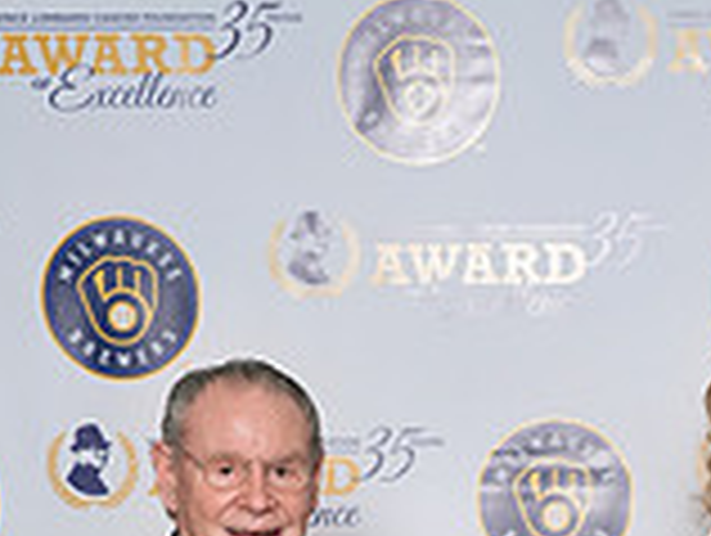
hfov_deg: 15.9
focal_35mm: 123
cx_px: 513
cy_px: 1000
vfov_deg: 11.2
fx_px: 2530
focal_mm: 45
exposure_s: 1/125
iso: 400
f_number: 8
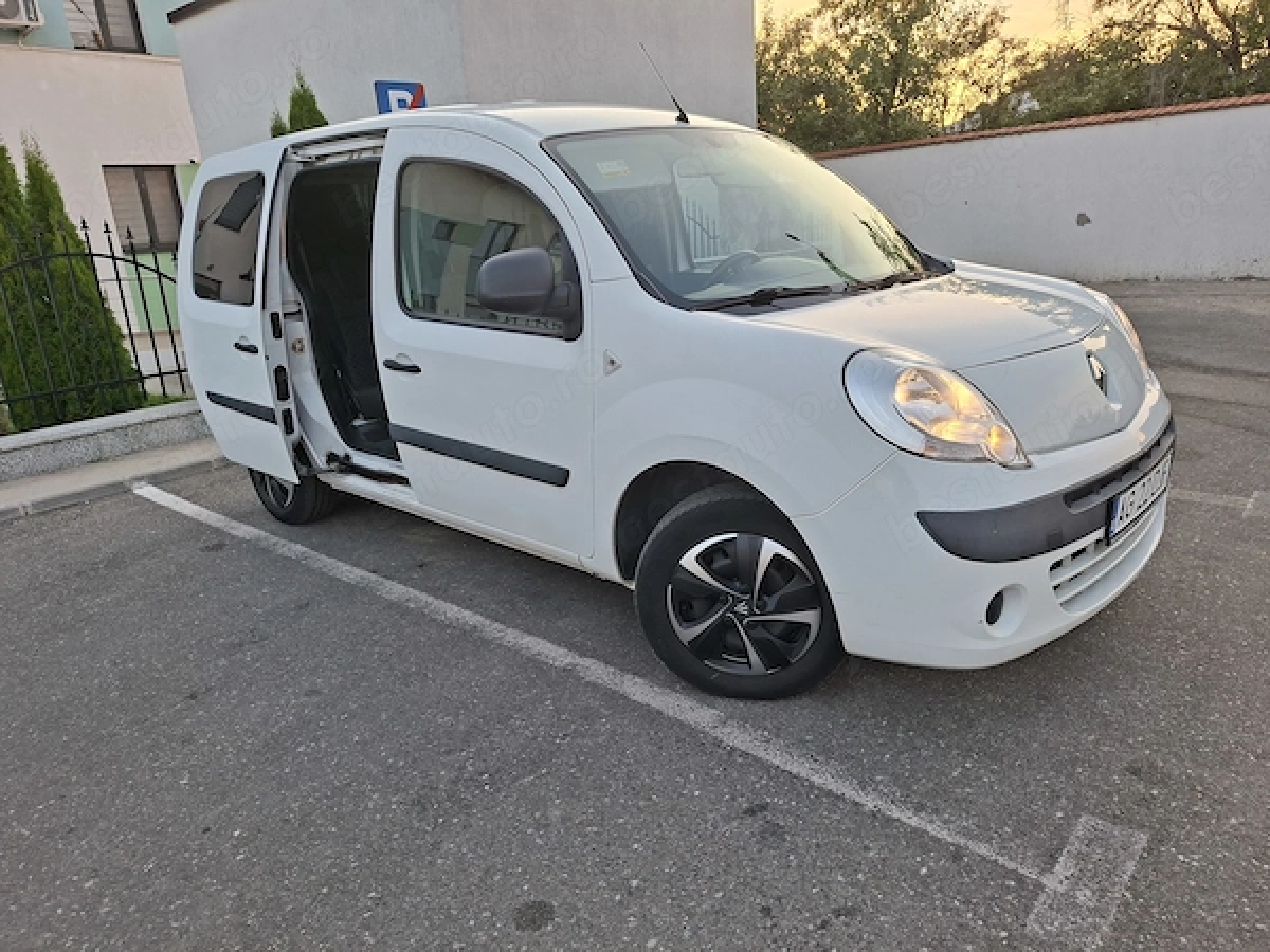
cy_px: 476
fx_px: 844
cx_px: 635
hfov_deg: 73.9
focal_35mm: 23
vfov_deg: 58.9
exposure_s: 1/213
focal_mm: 5.54
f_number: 1.8
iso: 50
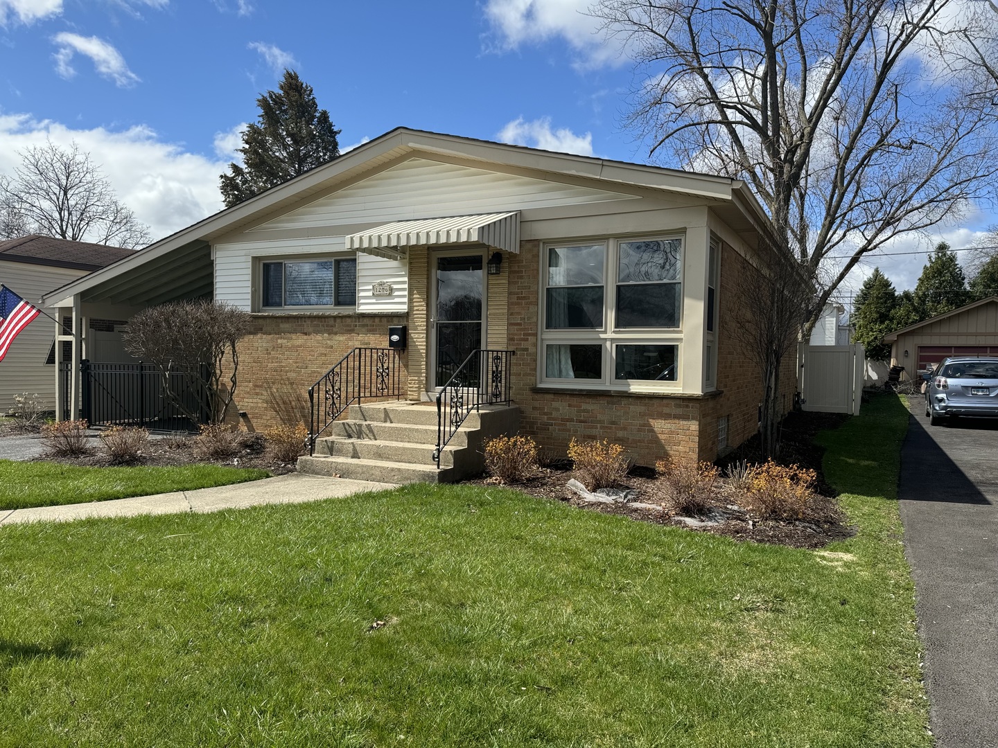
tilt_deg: -3.2
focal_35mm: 24
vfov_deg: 56.8
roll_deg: -0.6
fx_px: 692
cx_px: 499
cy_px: 374
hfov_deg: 71.6
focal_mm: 6.76
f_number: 1.78
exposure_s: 1/4049
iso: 80
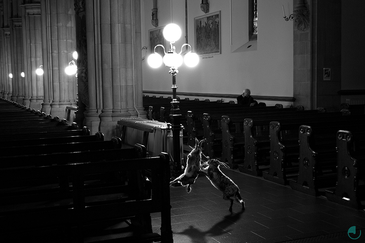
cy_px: 122
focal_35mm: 51
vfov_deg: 26.5
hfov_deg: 38.9
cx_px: 182
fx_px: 517
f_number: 5.6
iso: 200
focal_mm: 34
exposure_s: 1/4
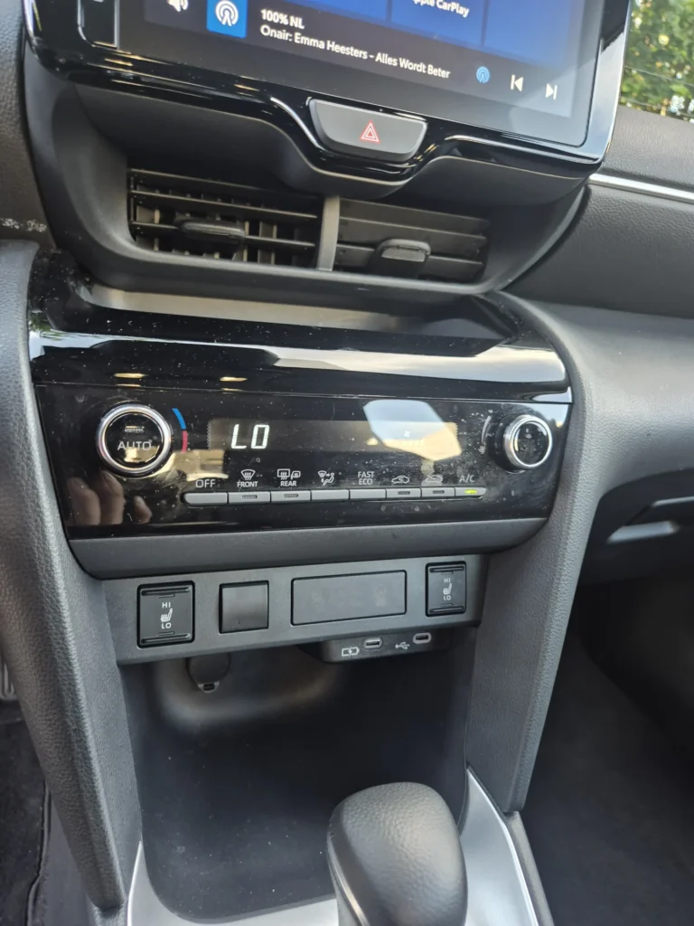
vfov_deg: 73.9
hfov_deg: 58.9
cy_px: 463
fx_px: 615
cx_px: 347
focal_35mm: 23
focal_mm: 5.4
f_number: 1.8
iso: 320
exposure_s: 1/55
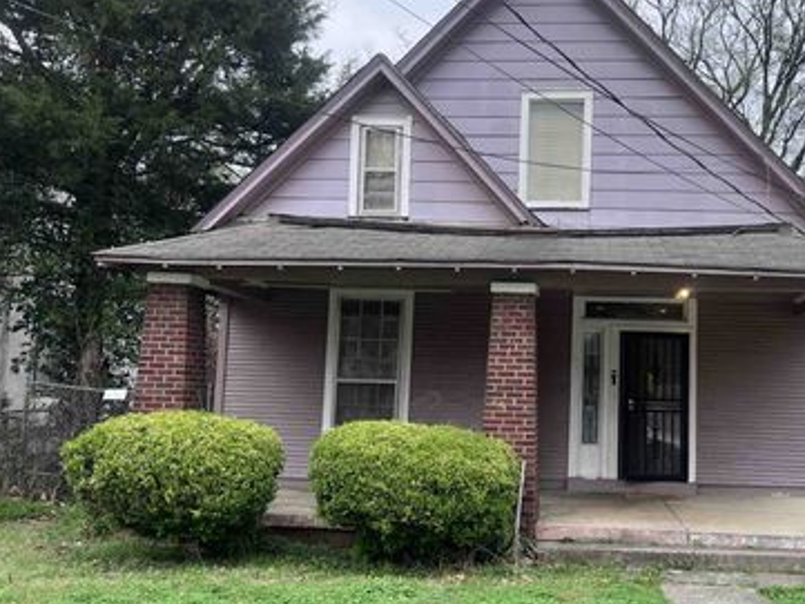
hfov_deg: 50.3
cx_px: 544
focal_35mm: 36
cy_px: 324
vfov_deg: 39.7
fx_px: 837
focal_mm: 5.7
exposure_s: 1/351
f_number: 1.5
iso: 50
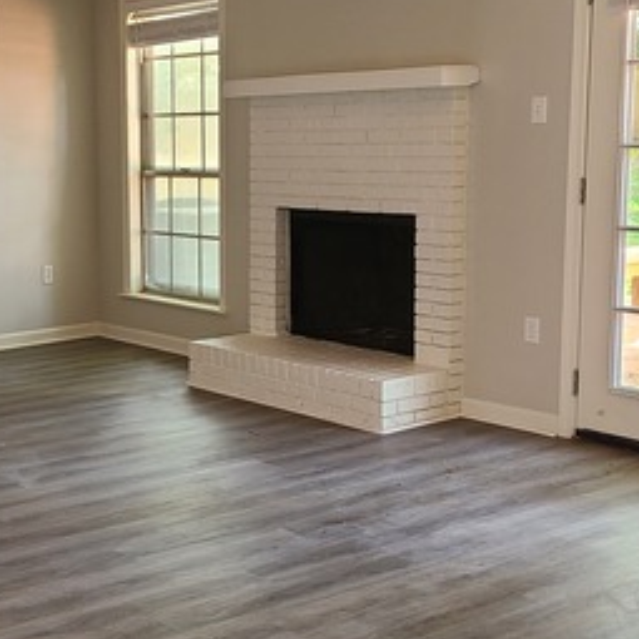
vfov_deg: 28.6
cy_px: 291
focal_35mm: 60
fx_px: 1253
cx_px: 79
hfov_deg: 27.7
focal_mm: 5.4
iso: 200
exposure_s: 1/60
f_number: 1.8
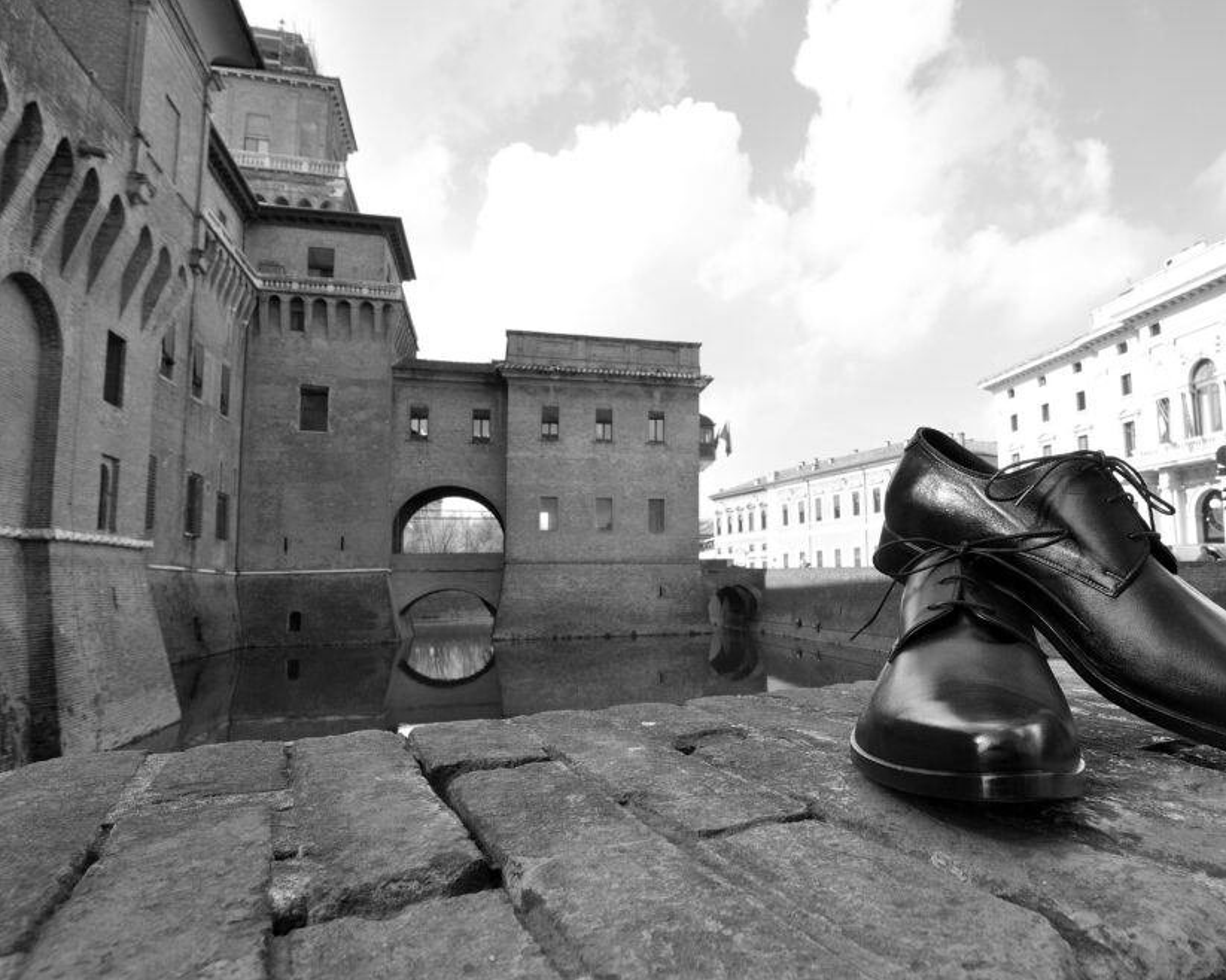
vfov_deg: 65.5
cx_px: 739
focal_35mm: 21
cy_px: 500
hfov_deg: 76.7
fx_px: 762
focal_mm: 12
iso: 400
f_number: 10
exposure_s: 1/160
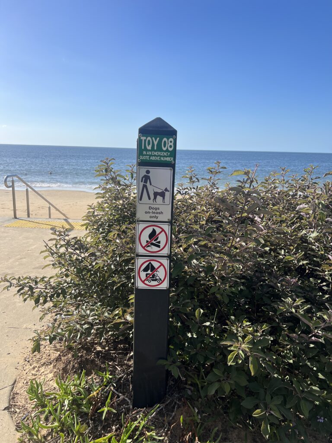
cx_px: 166
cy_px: 222
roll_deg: -1.1
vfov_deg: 67.3
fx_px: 332
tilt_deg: -11.7
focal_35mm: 26
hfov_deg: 53.1
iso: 50
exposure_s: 1/4444
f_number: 1.5
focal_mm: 5.7
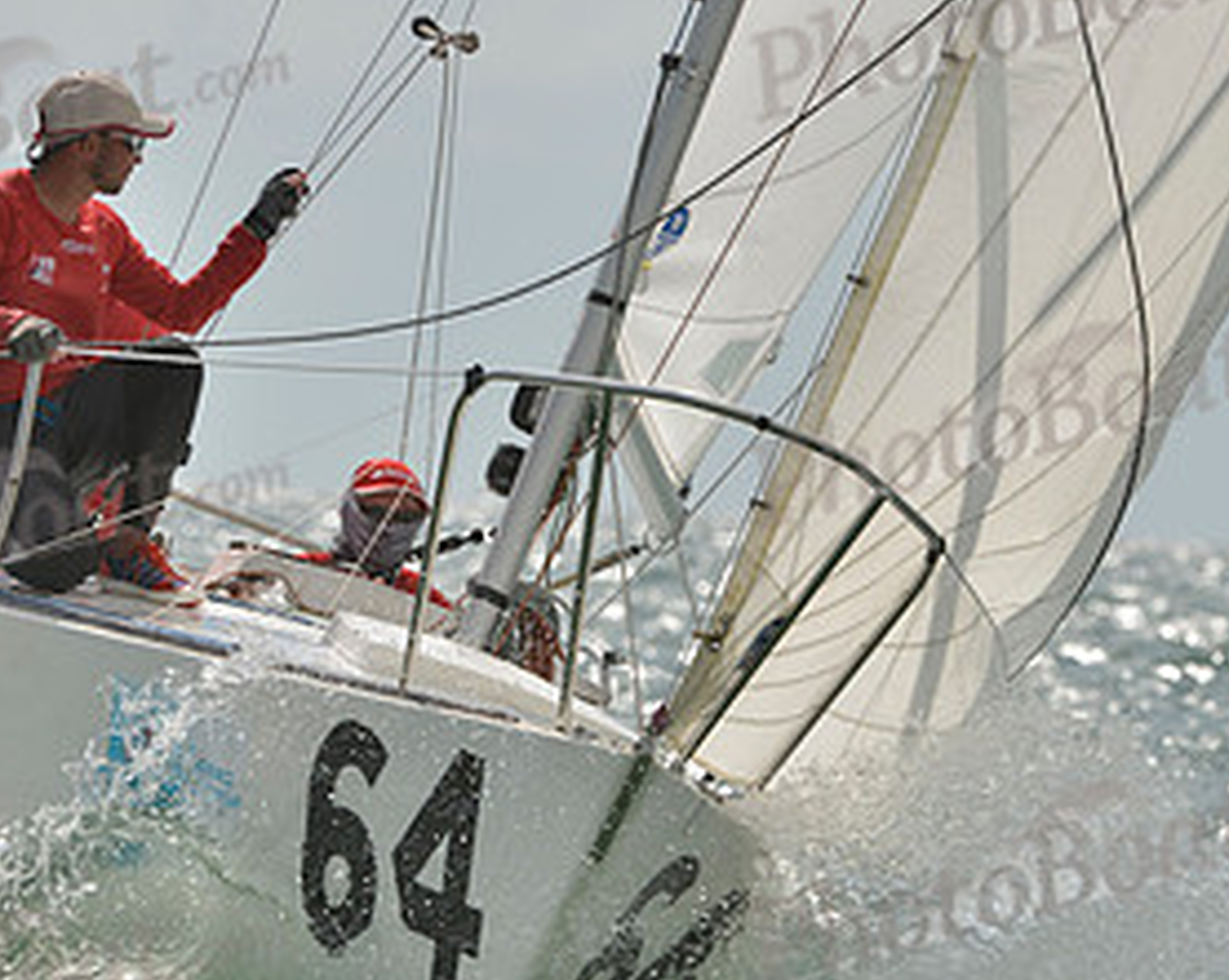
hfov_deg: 2.7
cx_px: 524
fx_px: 25725
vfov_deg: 2.2
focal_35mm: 708
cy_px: 707
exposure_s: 1/1000
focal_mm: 360
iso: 280
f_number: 11
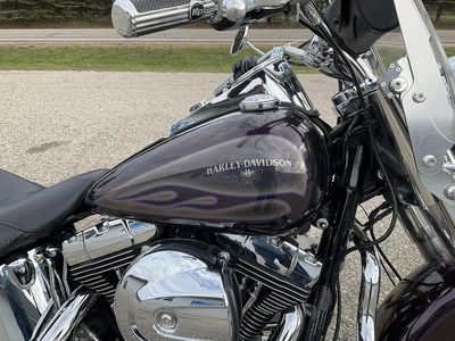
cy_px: 170
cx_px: 228
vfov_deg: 48.2
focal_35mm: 29
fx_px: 381
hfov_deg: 61.7
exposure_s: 1/529
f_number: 1.8
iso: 25
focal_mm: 3
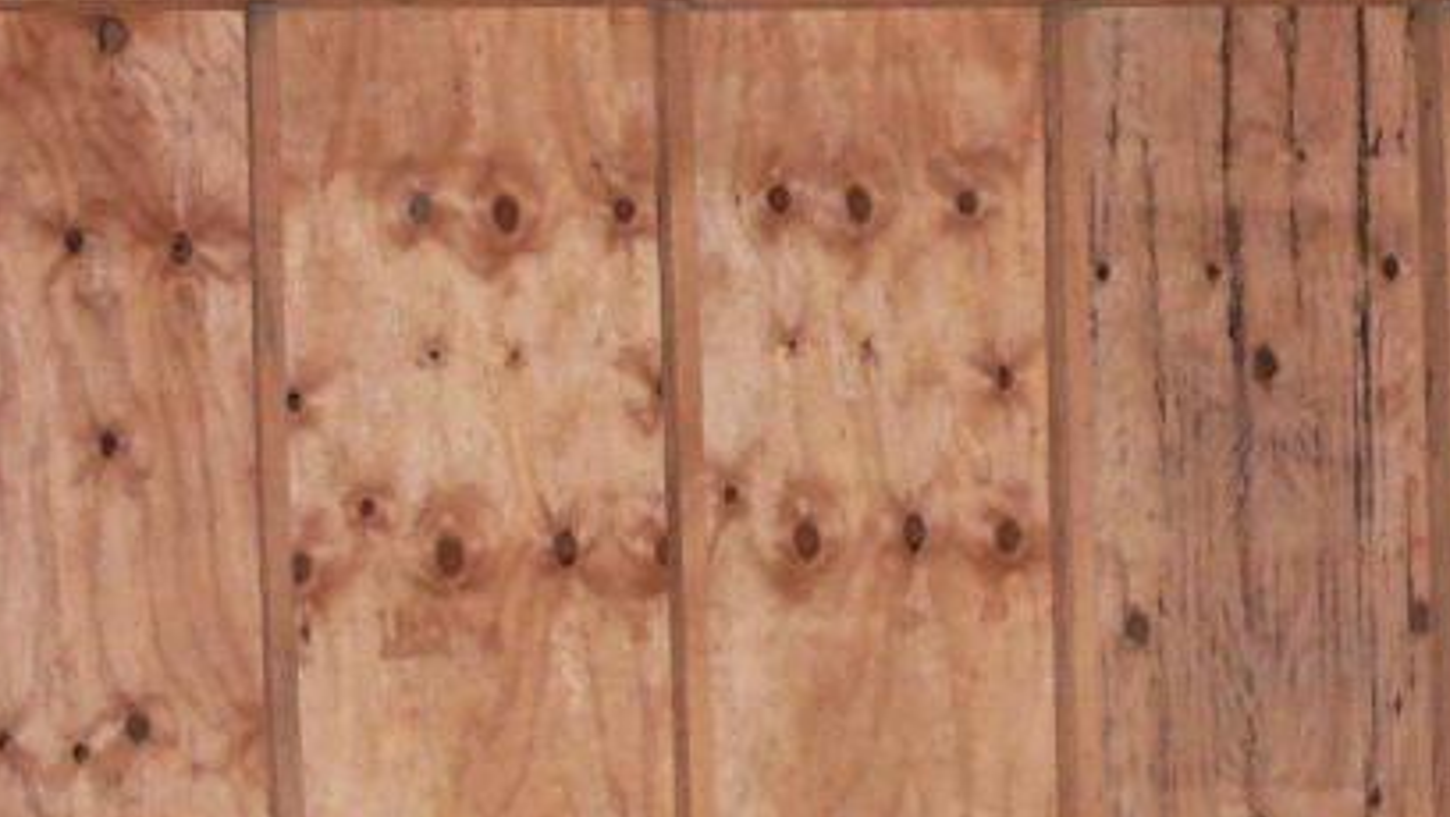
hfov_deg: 17.1
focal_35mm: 123
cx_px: 1386
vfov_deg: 9.7
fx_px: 4732
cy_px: 991
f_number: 2.8
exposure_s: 1/60
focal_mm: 6
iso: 400
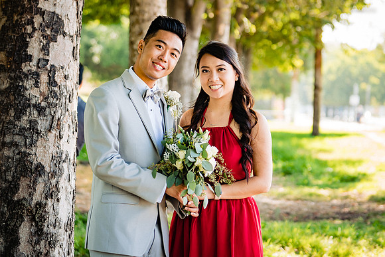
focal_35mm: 131
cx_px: 207
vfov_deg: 10.5
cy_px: 108
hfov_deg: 15.7
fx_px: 1396
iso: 100
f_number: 2.8
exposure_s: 1/125
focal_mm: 73
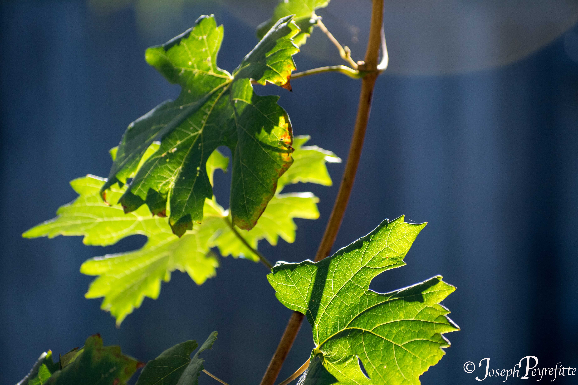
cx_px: 289
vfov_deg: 4.6
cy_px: 192
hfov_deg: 6.9
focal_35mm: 300
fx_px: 4816
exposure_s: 1/640
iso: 450
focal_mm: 200
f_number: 5.3
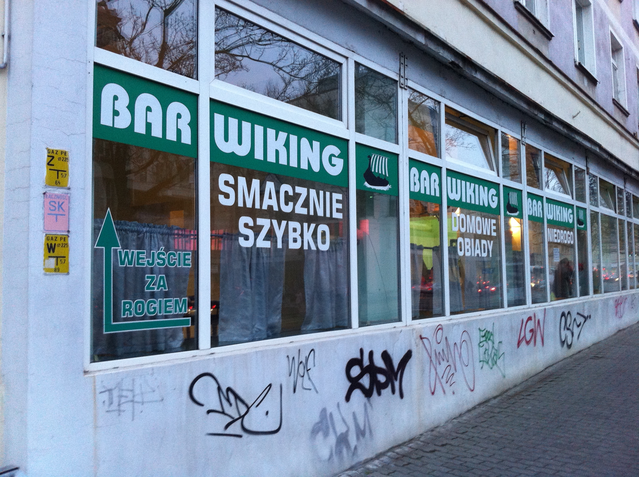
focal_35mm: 35
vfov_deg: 40.6
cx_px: 320
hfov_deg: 52.7
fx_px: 645
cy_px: 238
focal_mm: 3.85
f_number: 2.8
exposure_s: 1/17
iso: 160
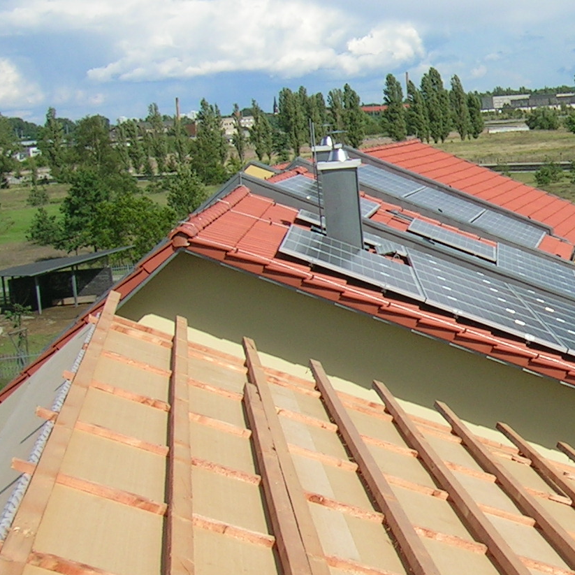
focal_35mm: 77
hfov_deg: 21.0
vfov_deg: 22.5
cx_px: 686
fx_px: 1447
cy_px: 291
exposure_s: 1/524
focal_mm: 5.4
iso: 50
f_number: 4.8
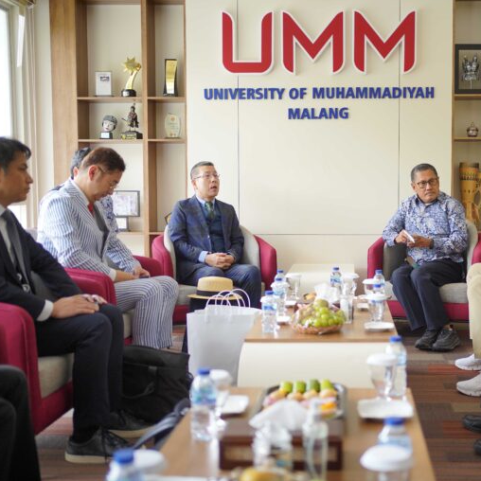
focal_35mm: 45
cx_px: 337
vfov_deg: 37.6
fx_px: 707
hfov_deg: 37.0
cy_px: 241
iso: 500
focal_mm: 35
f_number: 2
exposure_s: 1/200
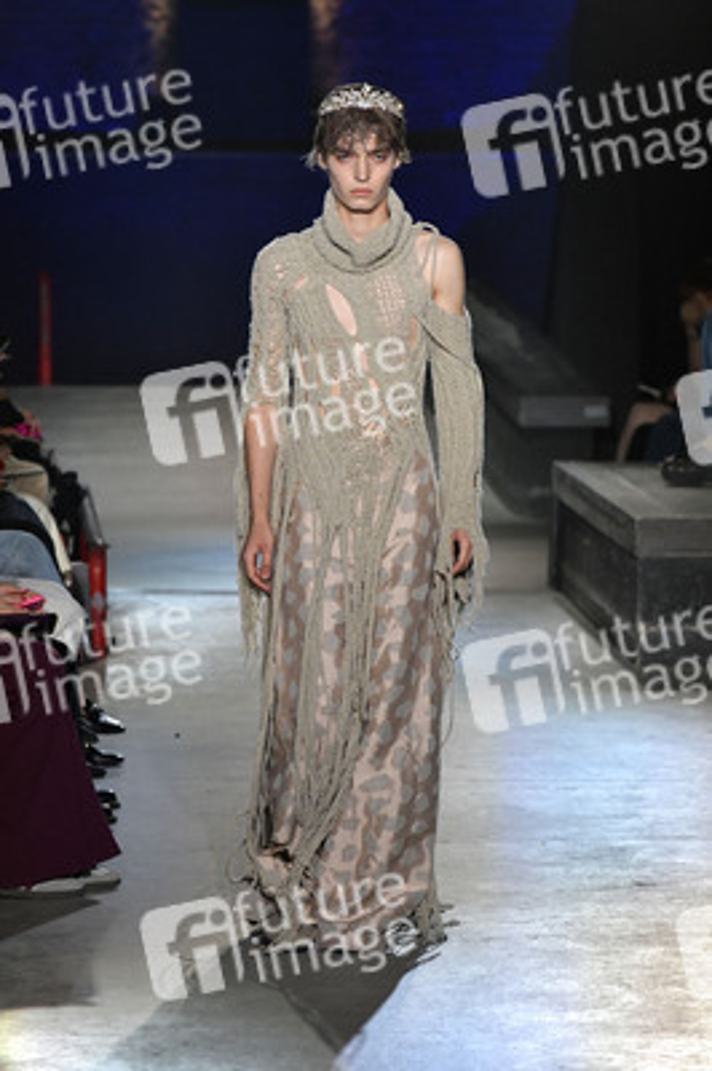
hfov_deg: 6.0
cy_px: 536
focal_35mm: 228
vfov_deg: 9.0
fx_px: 6775
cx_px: 356
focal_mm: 190
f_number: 7.1
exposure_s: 1/400
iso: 2500
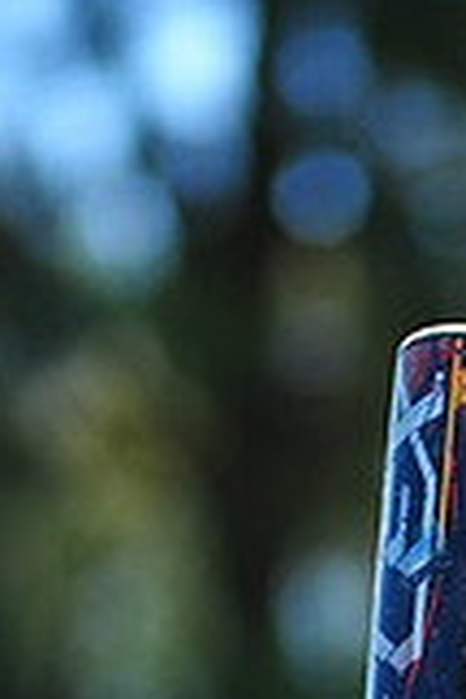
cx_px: 669
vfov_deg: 3.2
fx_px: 12542
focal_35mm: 646
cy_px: 1234
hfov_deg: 2.1
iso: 200
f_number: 5
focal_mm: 180
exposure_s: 1/400
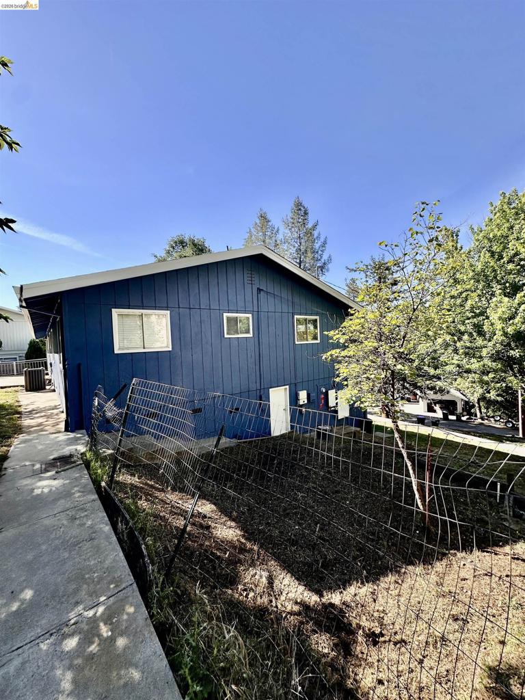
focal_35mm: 14
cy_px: 350
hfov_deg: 85.7
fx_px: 283
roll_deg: +2.8
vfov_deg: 102.1
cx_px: 262
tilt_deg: -2.6
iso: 40
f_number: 2.2
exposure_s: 1/1182
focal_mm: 2.22
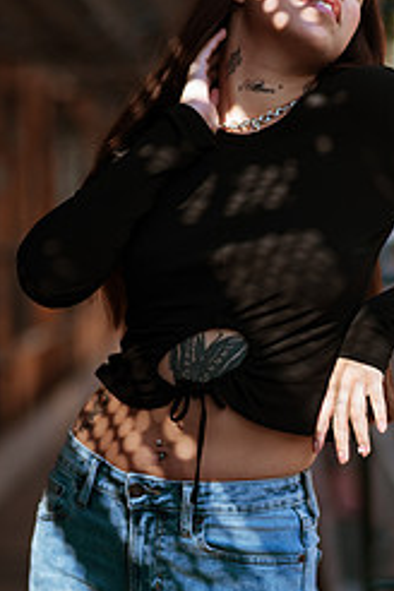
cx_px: 259
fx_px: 1740
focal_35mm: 106
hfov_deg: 12.9
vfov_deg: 19.3
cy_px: 250
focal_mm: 58
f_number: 1.4
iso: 50
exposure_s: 1/1250
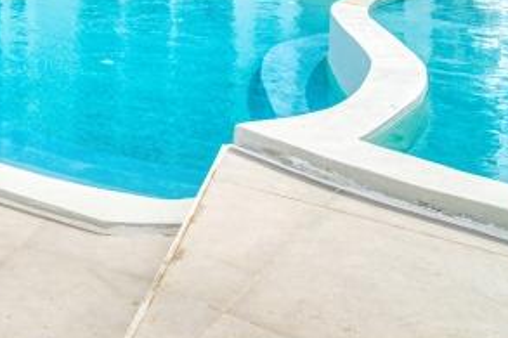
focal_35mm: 49
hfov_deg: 34.6
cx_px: -55
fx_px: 691
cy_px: -110
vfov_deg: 23.9
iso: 100
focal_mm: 14
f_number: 13
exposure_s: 1/125
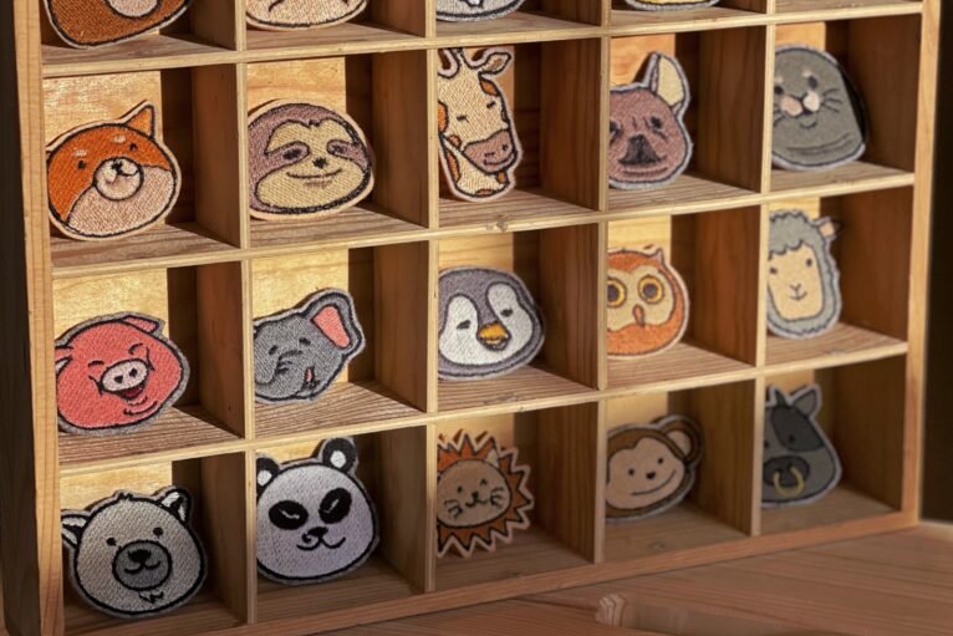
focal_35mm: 89
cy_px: 220
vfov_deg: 15.3
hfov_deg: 22.9
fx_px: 2356
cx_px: 476
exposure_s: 1/622
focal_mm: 7.5
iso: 32
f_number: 2.2
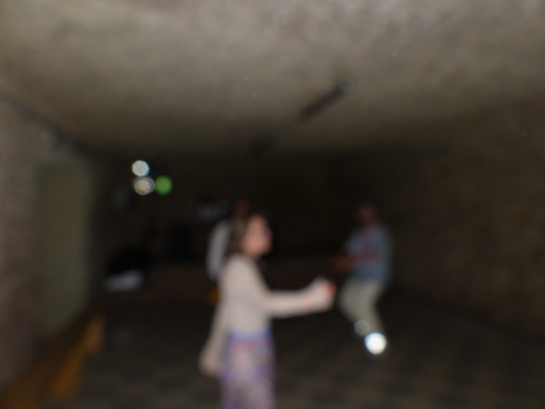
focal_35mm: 25
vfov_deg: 54.9
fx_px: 394
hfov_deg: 69.4
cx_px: 272
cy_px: 204
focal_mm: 4.5
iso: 100
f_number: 3.5
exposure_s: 1/125
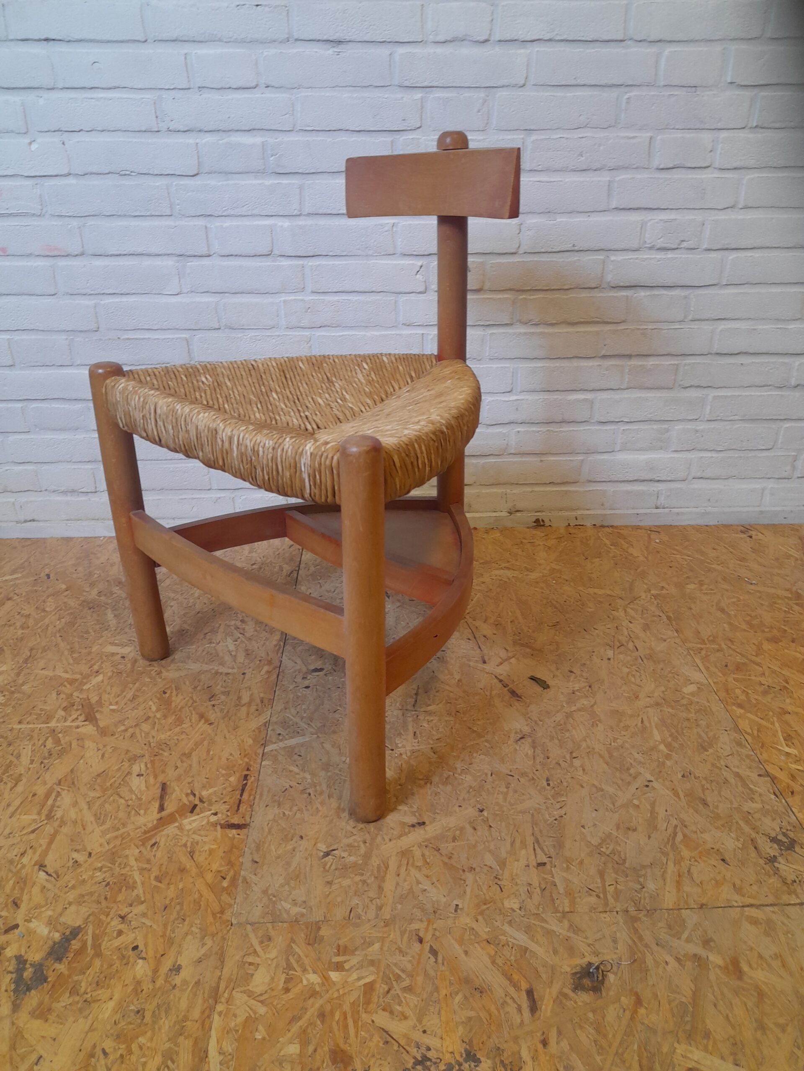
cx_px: 402
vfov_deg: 69.4
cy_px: 536
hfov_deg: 54.9
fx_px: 774
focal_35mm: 25
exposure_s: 1/50
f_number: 2
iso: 125
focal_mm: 4.6
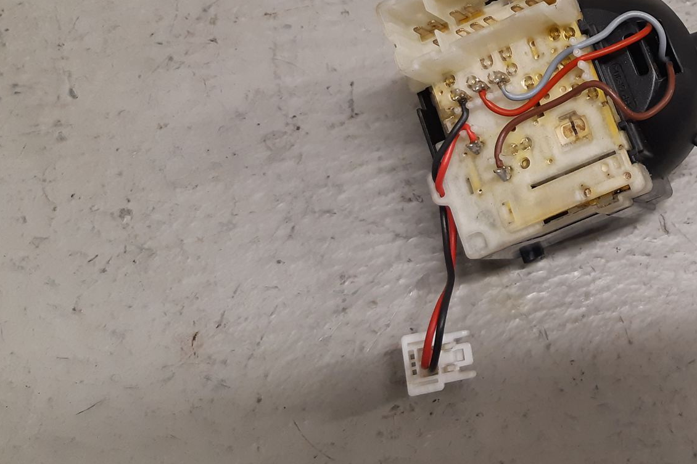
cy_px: 75
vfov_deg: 26.8
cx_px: 609
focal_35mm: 49
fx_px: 948
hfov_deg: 38.0
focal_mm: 3.93
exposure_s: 1/50
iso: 125
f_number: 1.7
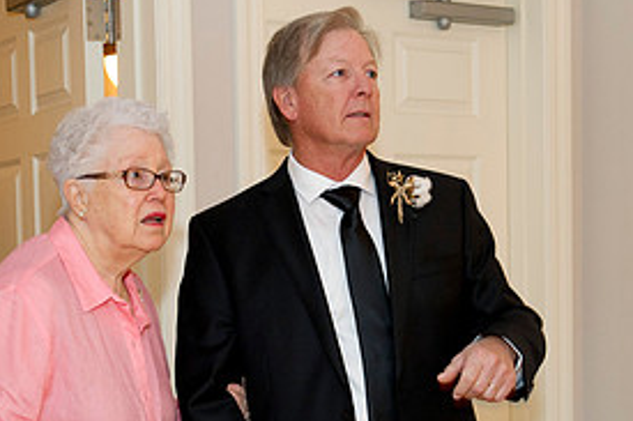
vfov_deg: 14.3
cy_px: 357
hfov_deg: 21.5
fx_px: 1669
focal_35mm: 95
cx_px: 315
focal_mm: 45
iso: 1250
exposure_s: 1/80
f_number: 4
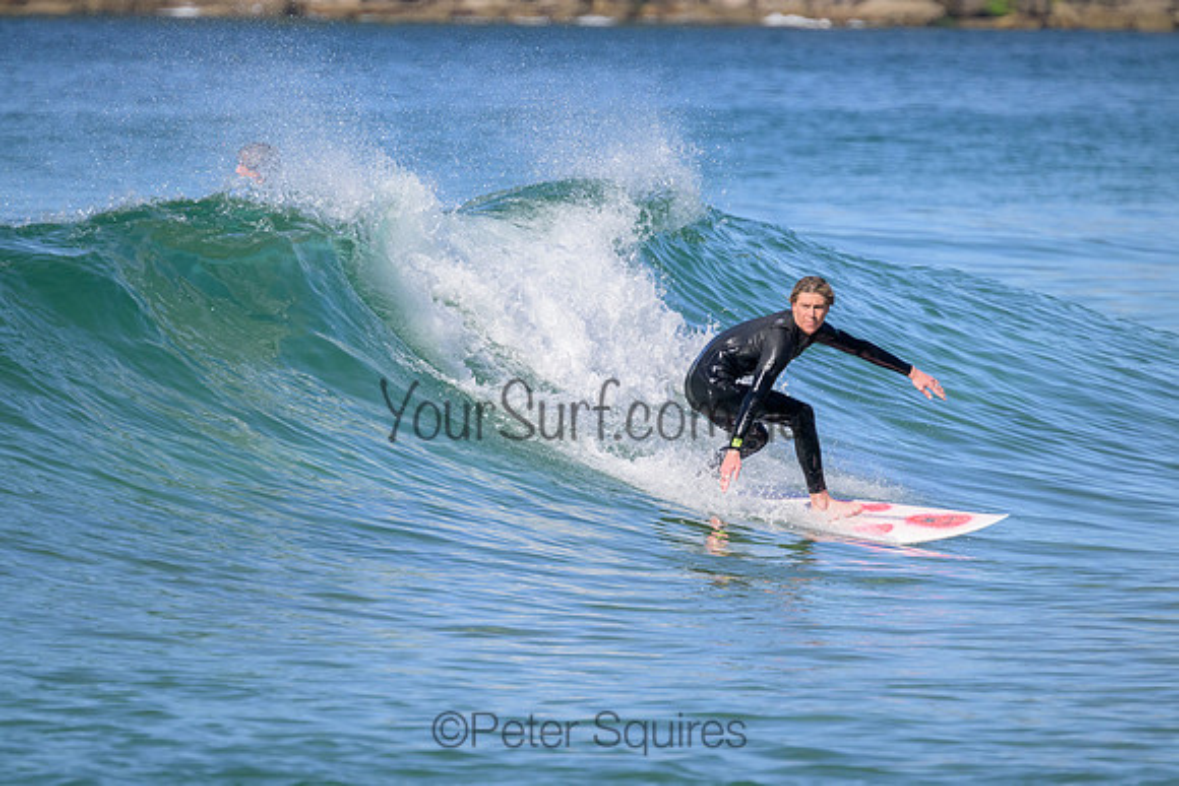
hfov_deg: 3.2
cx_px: 590
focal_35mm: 640
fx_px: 20964
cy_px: 393
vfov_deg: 2.1
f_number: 11
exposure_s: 1/2000
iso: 1100
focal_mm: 640
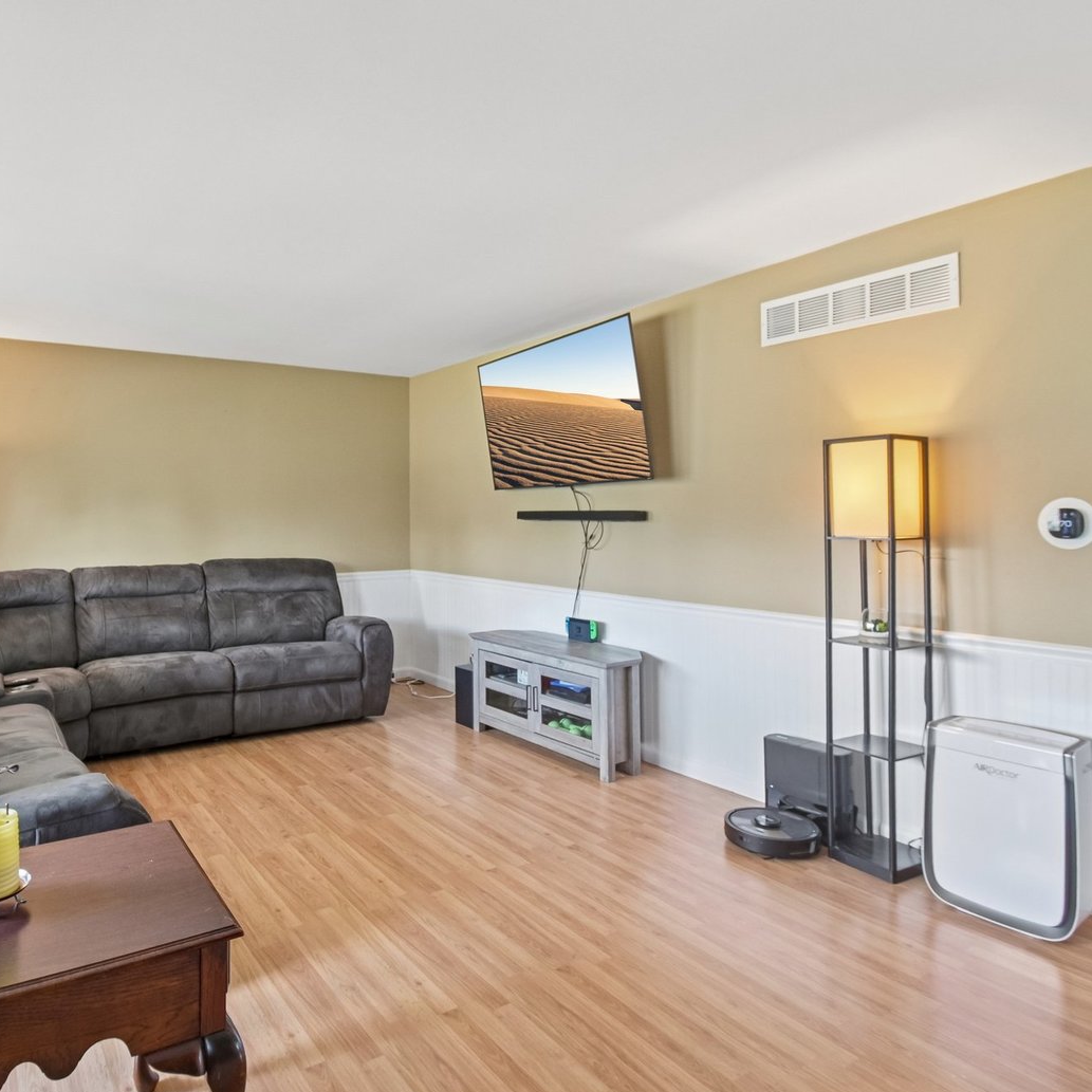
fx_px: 714
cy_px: 537
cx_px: 411
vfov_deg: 74.8
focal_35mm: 20
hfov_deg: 73.6
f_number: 8
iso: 400
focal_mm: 10
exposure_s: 1/10
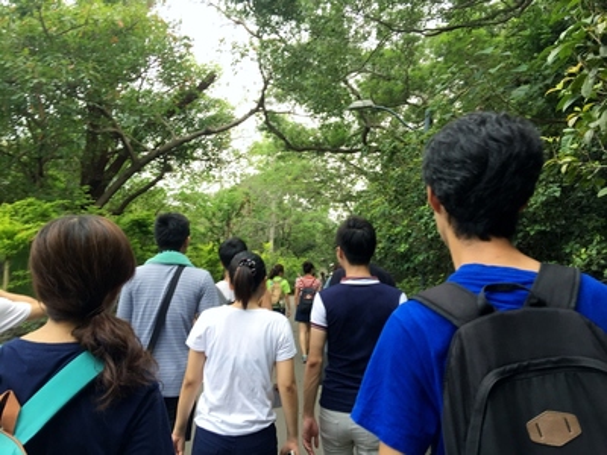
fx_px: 509
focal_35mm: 29
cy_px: 228
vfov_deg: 48.2
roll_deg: -4.4
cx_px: 304
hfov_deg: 61.7
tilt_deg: +7.8
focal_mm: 4.15
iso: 50
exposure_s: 1/120
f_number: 2.2
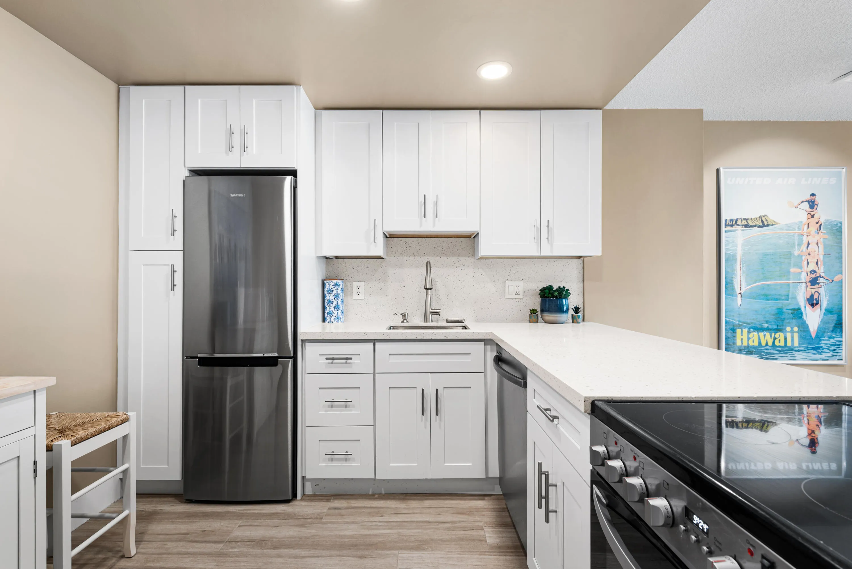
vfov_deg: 67.4
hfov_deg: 90.0
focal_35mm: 18
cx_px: 426
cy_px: 284
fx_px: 426
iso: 125
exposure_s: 1/1.25
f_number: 9
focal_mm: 18
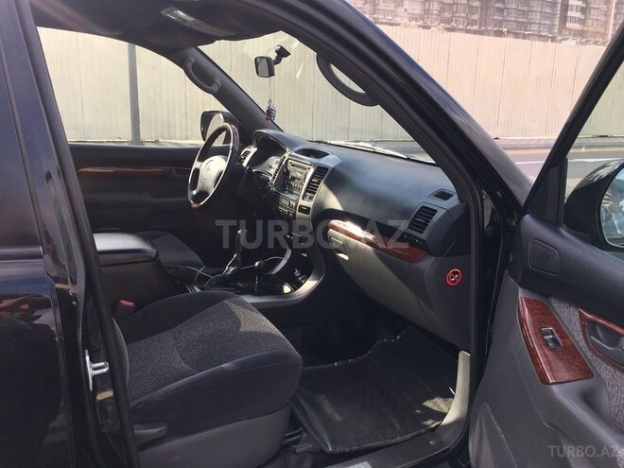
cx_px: 312
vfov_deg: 48.2
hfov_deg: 61.7
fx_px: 523
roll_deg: -1.0
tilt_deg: -14.0
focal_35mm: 29
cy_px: 234
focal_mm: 4.15
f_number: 2.2
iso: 25
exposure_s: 1/777
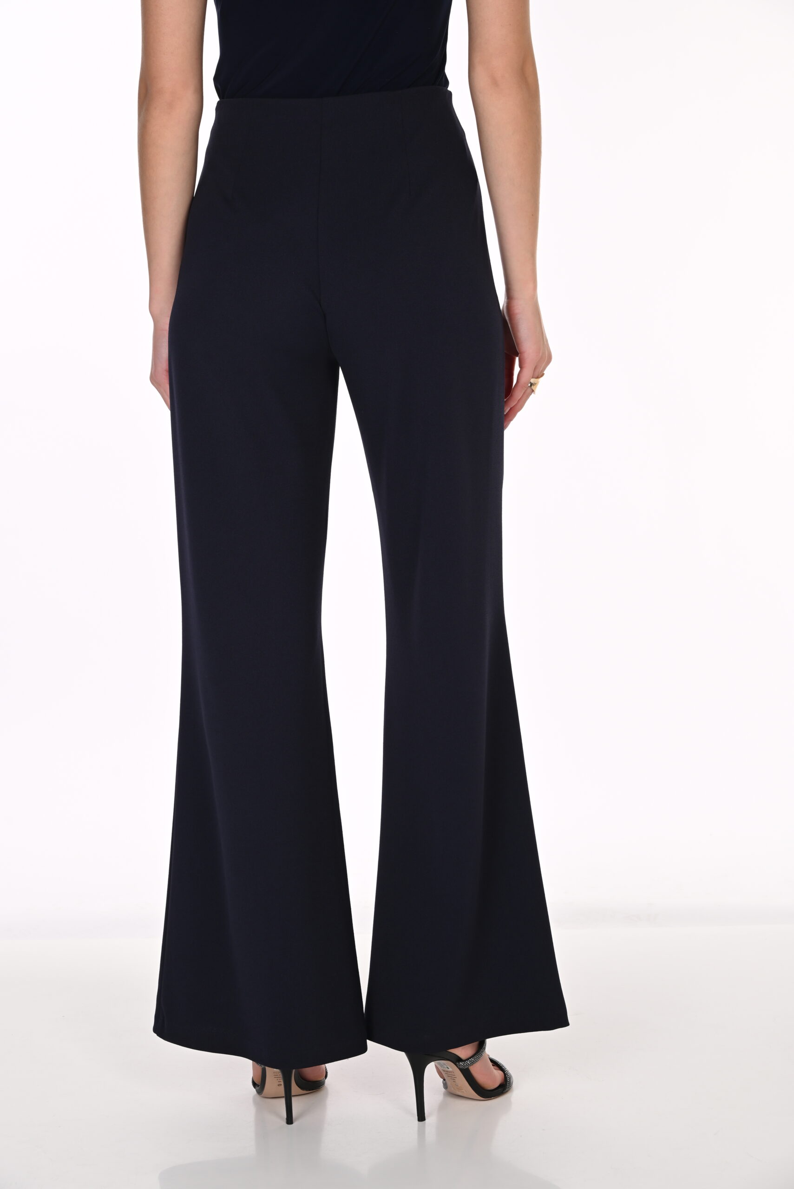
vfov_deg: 28.4
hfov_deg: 19.2
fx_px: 2347
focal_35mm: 71
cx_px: 397
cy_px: 594
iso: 100
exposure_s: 1/125
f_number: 9
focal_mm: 71
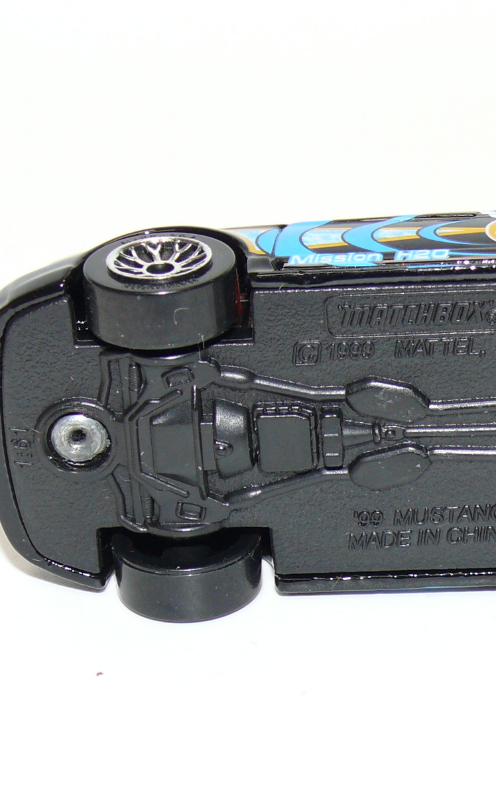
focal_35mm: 146
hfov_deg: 9.0
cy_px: 396
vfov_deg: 14.3
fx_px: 3156
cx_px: 428
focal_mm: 13.6
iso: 100
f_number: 4
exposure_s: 1/30
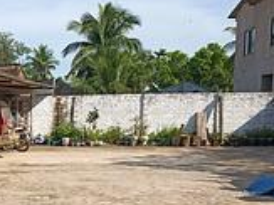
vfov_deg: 21.1
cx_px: 1
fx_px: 538
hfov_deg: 27.0
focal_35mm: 68
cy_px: 187
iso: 153
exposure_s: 1/1770
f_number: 1.8
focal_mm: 4.81
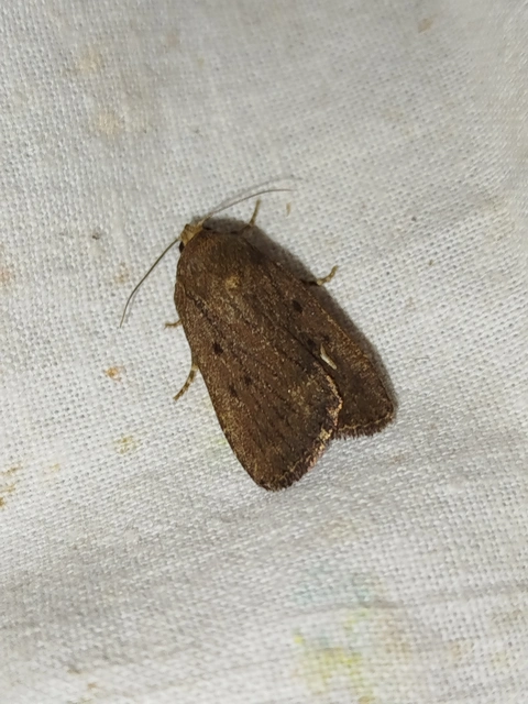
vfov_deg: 29.8
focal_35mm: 65
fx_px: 1322
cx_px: 264
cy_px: 352
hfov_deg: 22.6
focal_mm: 5.31
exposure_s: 1/50
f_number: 1.7
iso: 64
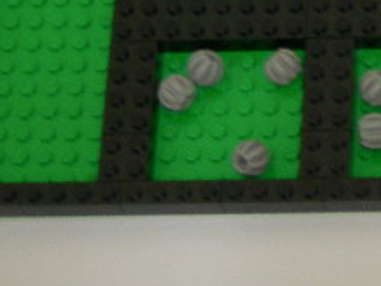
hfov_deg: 8.5
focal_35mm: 224
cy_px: -230
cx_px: 687
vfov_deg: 6.5
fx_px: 2467
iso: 89
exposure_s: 1/3.7
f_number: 3.2
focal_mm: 10.6
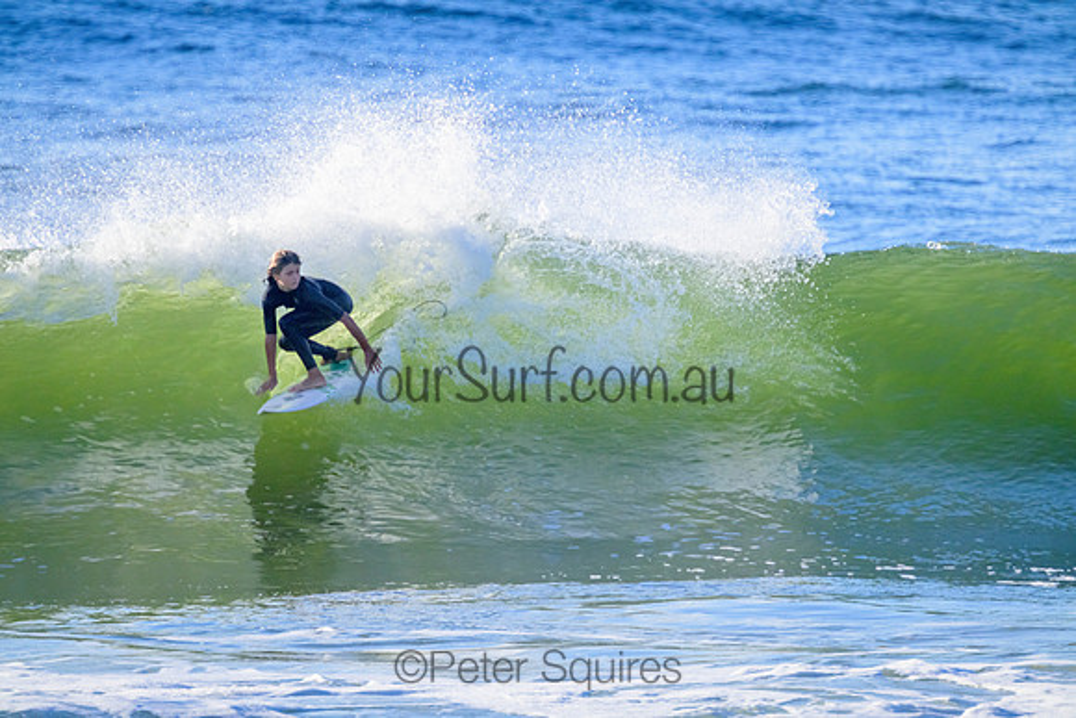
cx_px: 538
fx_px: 23916
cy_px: 359
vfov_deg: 1.7
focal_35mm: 800
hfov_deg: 2.6
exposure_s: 1/2000
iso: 2000
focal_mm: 800
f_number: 11
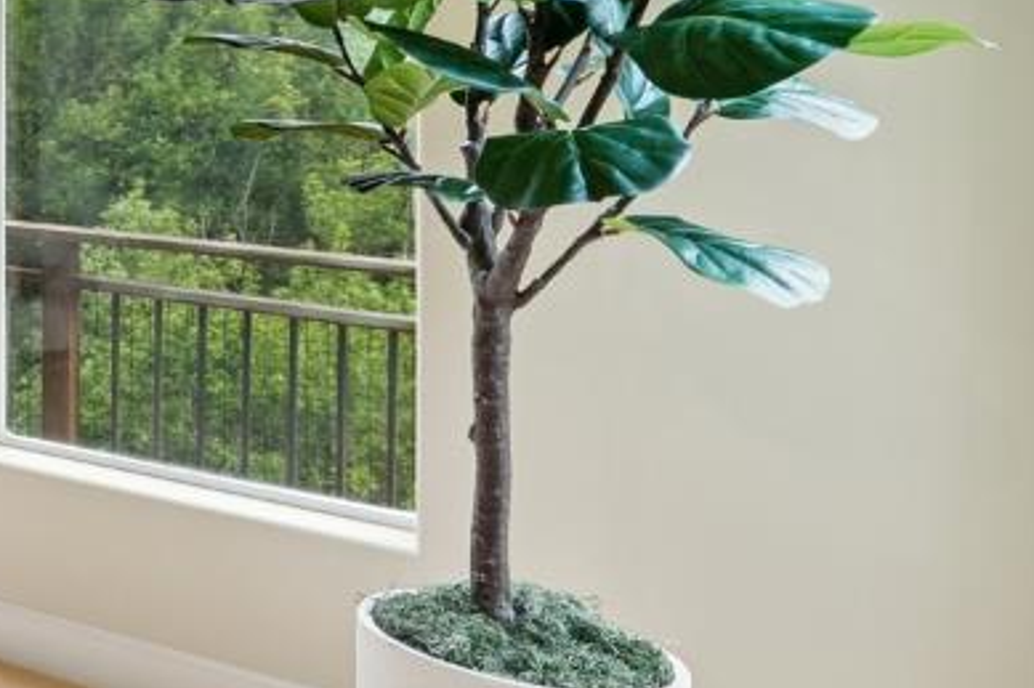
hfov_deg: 22.6
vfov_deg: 23.8
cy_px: -19
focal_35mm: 54
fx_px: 1550
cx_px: -789
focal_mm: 14
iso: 640
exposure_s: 1/200
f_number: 8
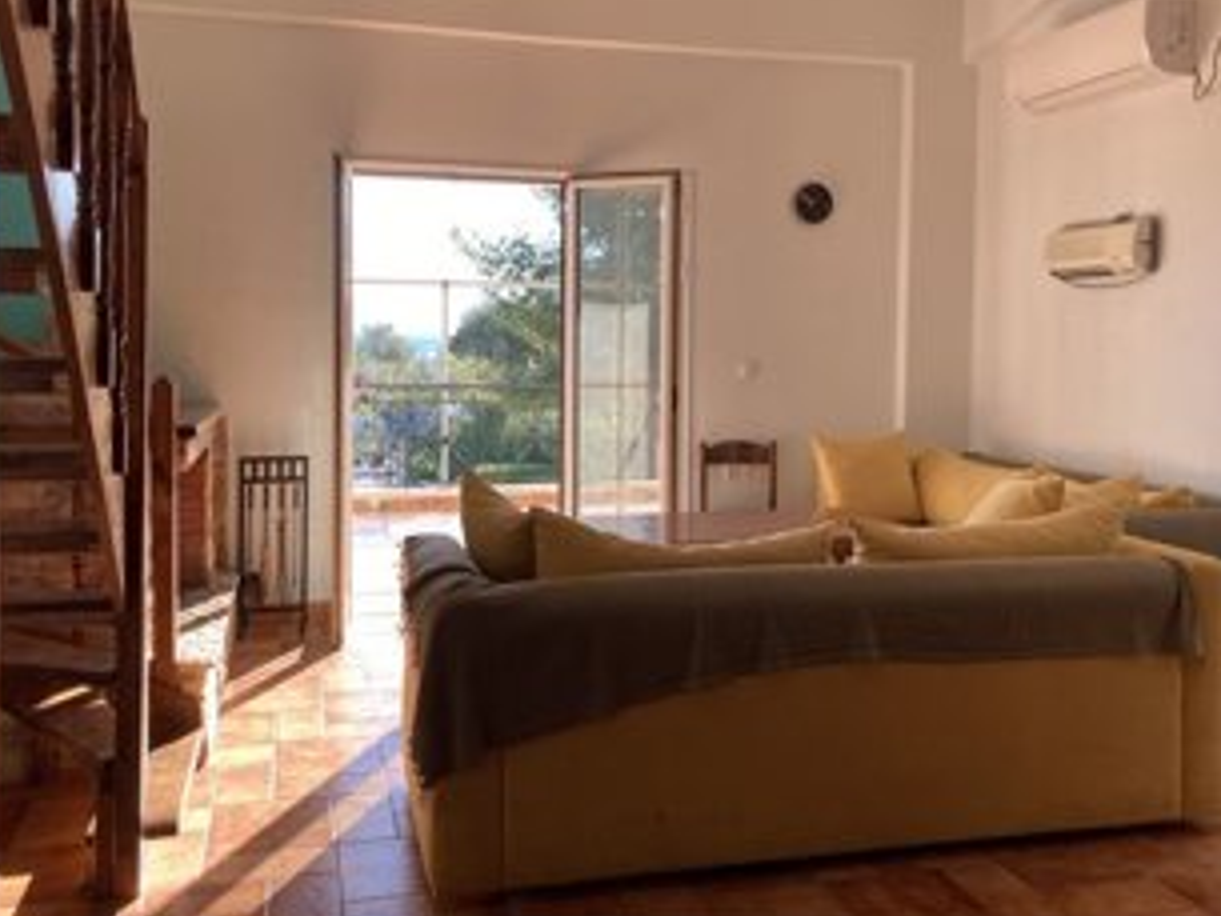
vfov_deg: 42.8
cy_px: 380
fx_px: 1164
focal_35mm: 33
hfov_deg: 55.3
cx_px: 600
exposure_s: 1/125
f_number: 1.8
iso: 20
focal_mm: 3.99
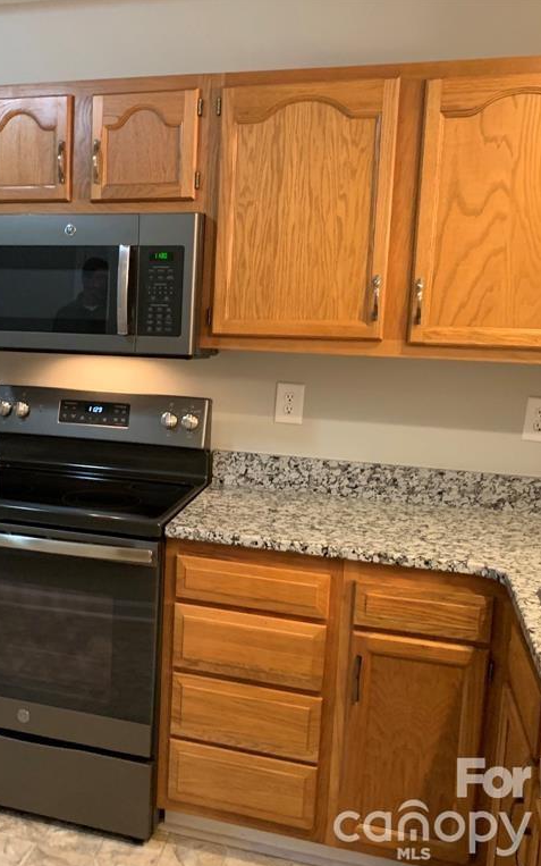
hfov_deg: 33.3
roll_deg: -0.5
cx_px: 94
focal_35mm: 37
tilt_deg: -8.0
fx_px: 873
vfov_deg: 52.7
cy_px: 434
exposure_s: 1/40
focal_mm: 4.25
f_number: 1.8
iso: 400
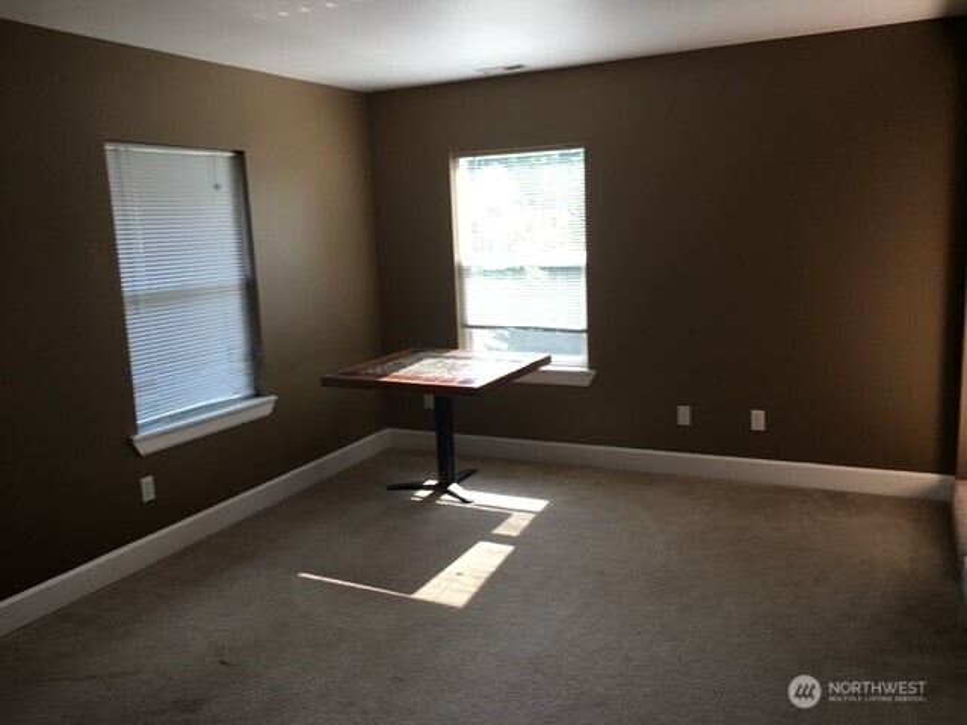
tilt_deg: -10.6
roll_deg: +3.4
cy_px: 362
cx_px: 484
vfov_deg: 48.2
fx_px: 810
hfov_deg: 61.7
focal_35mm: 29
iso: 25
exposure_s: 1/50
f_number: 2.2
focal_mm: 4.15
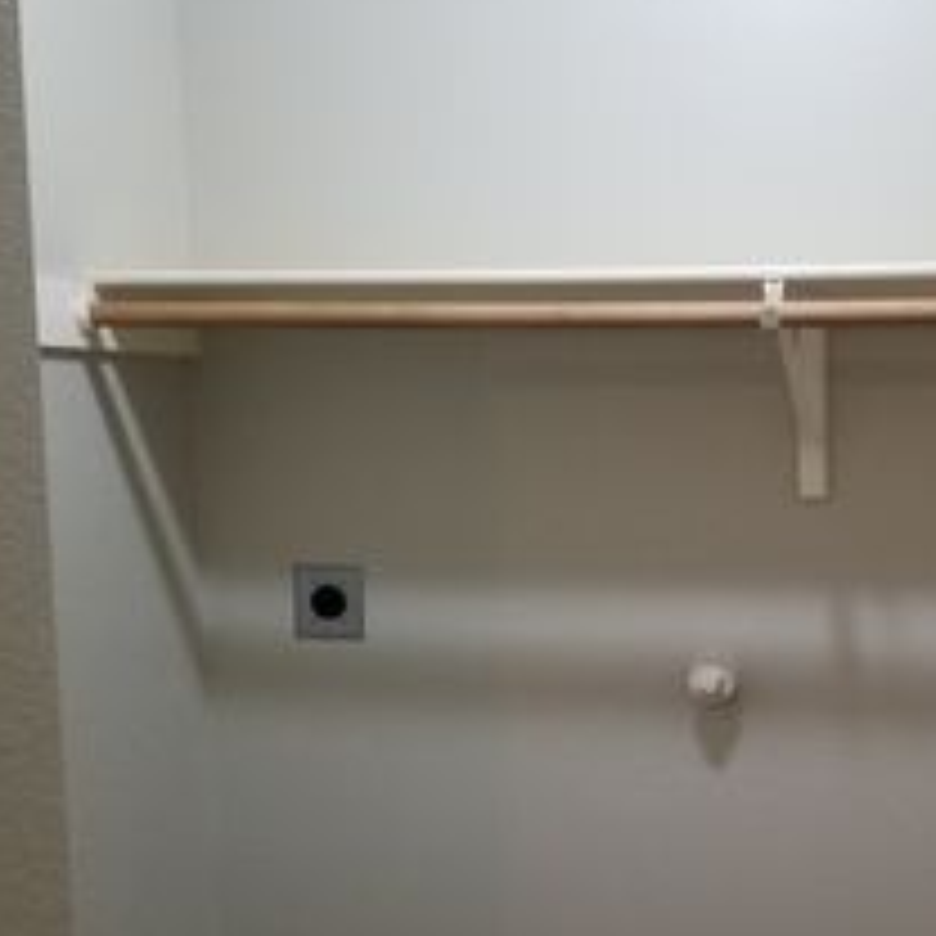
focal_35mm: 53
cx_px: 724
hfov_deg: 31.5
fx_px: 1621
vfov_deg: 31.7
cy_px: 688
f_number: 1.7
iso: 200
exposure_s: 1/60
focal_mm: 4.25
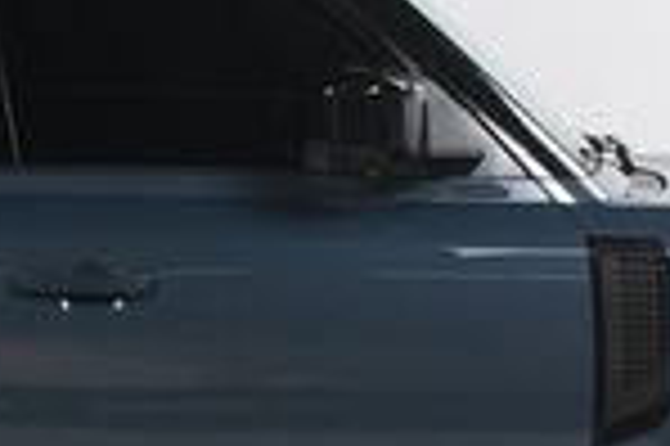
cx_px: 0
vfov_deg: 8.8
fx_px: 2882
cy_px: 306
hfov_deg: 13.1
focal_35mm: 155
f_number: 9
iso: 100
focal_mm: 24
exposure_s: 1/160
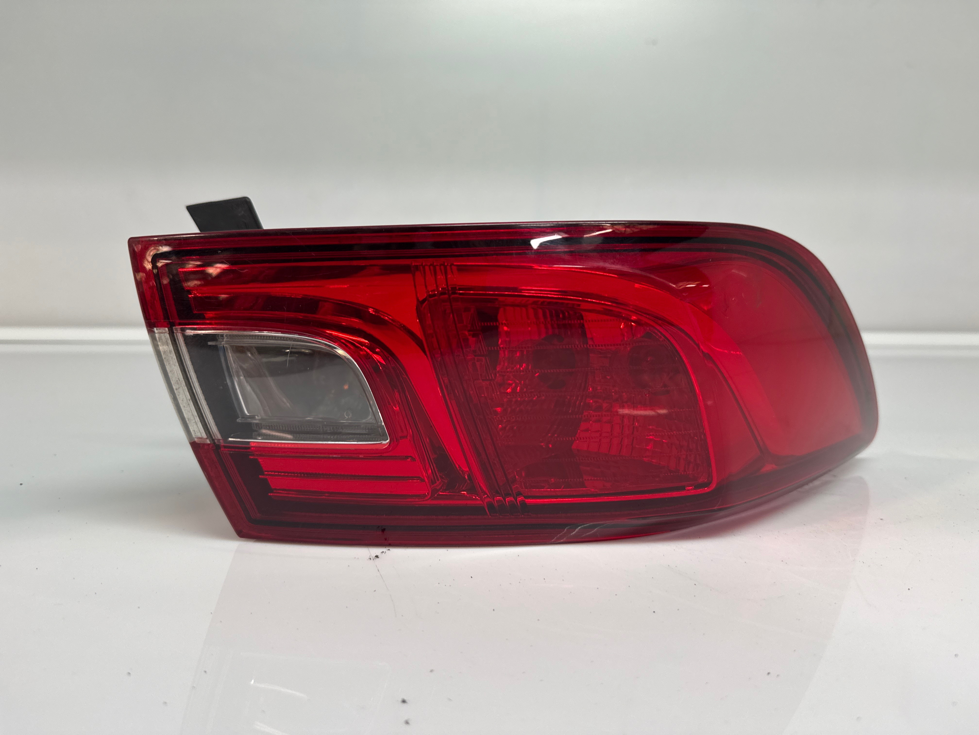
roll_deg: -0.9
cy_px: 368
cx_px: 490
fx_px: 679
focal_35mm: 24
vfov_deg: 56.8
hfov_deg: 71.6
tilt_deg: -11.0
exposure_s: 1/100
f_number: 1.78
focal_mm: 6.76
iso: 125
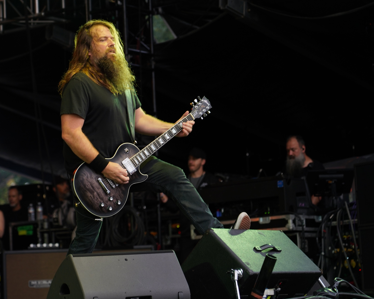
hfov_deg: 15.0
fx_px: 1417
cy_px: 145
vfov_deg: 12.1
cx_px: 131
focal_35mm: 128
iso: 320
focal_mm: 105
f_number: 4
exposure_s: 1/125
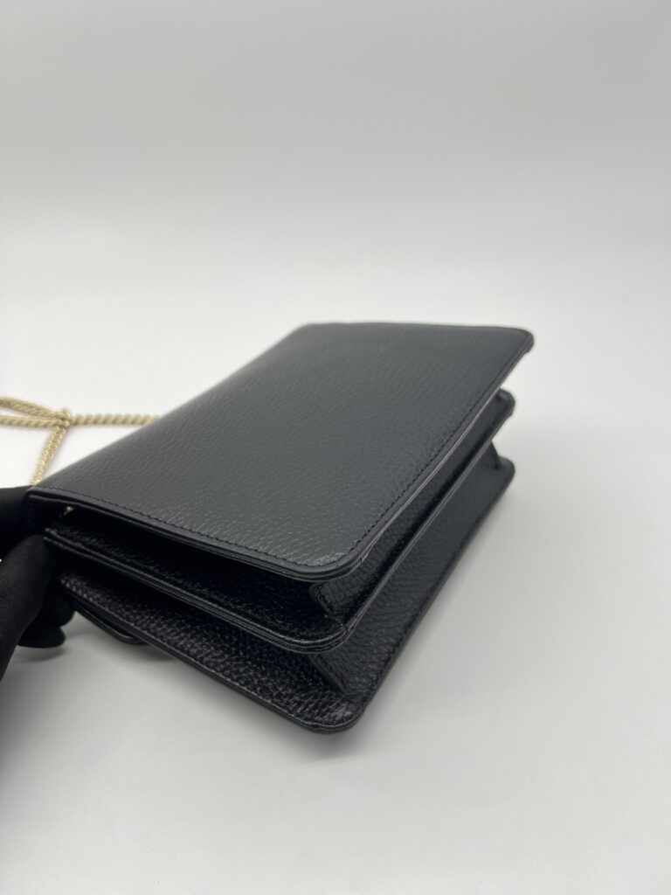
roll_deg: +1.8
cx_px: 336
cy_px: 448
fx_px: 672
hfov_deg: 53.1
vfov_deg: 67.3
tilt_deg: -32.1
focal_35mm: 26
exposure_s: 1/150
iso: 32
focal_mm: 5.7
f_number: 1.5
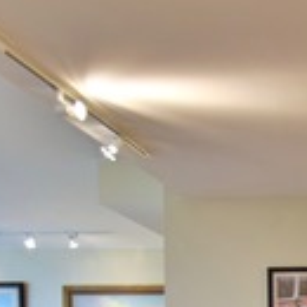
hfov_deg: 23.0
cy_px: 370
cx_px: 439
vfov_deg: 24.7
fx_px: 632
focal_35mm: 63
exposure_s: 1/60
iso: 400
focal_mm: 10
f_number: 4
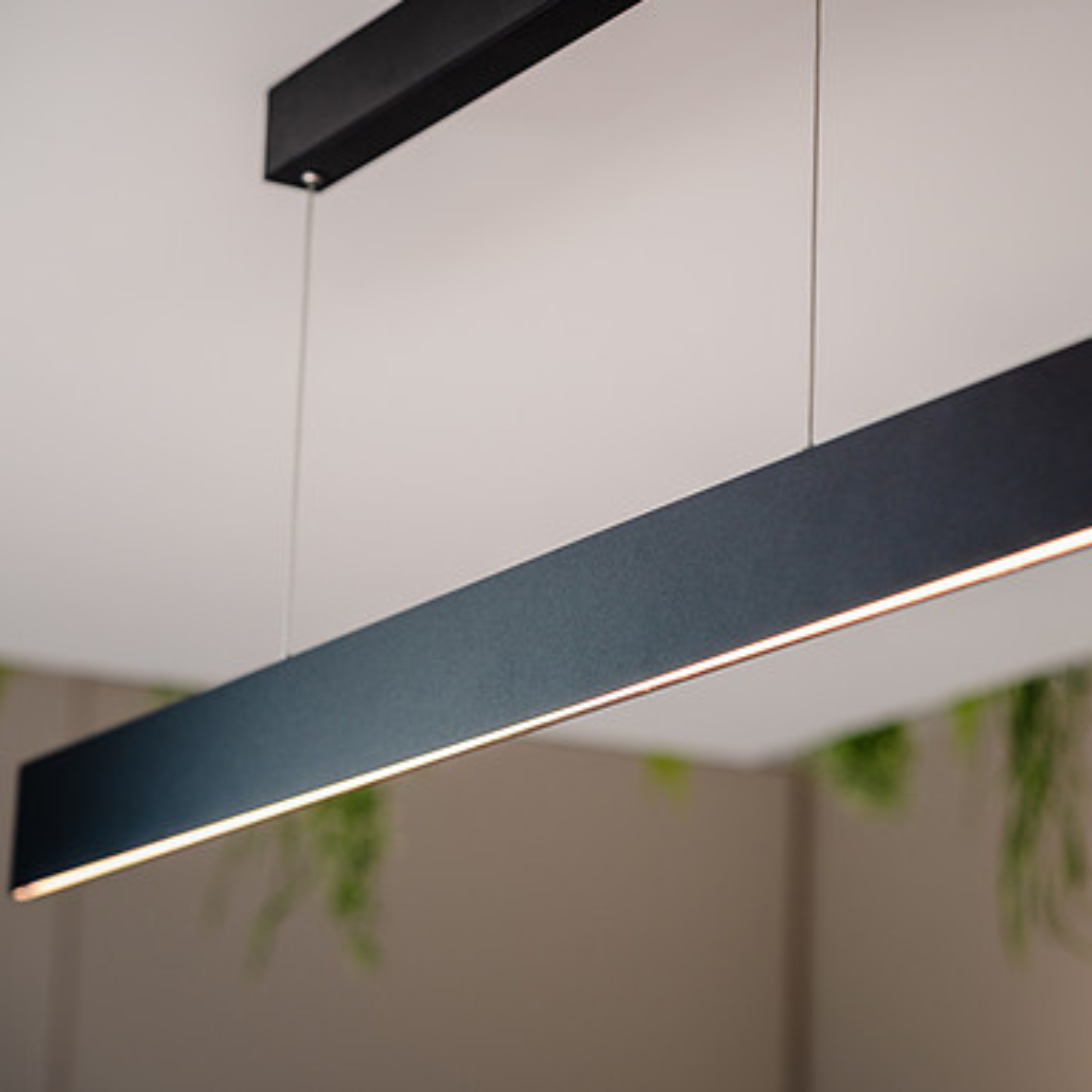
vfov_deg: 16.0
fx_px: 3890
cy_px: 547
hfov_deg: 16.0
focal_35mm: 109
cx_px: 665
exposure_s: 1/320
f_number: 2.8
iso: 400
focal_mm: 85
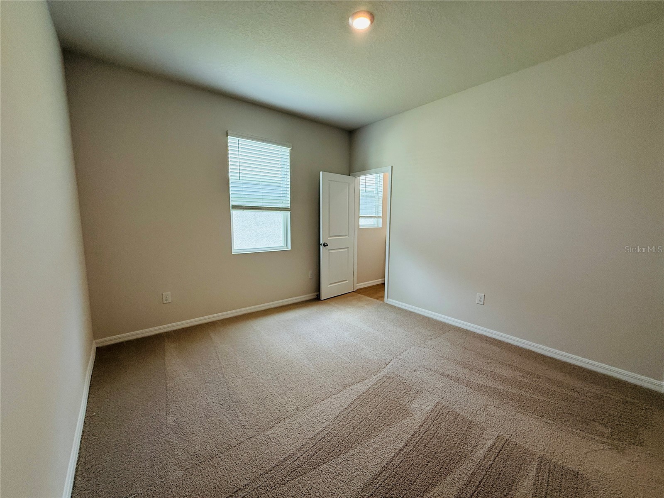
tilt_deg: -5.9
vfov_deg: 85.7
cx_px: 332
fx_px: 269
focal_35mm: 14
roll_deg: -0.6
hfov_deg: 102.1
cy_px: 249
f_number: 2.2
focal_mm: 2.22
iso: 160
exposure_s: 1/120
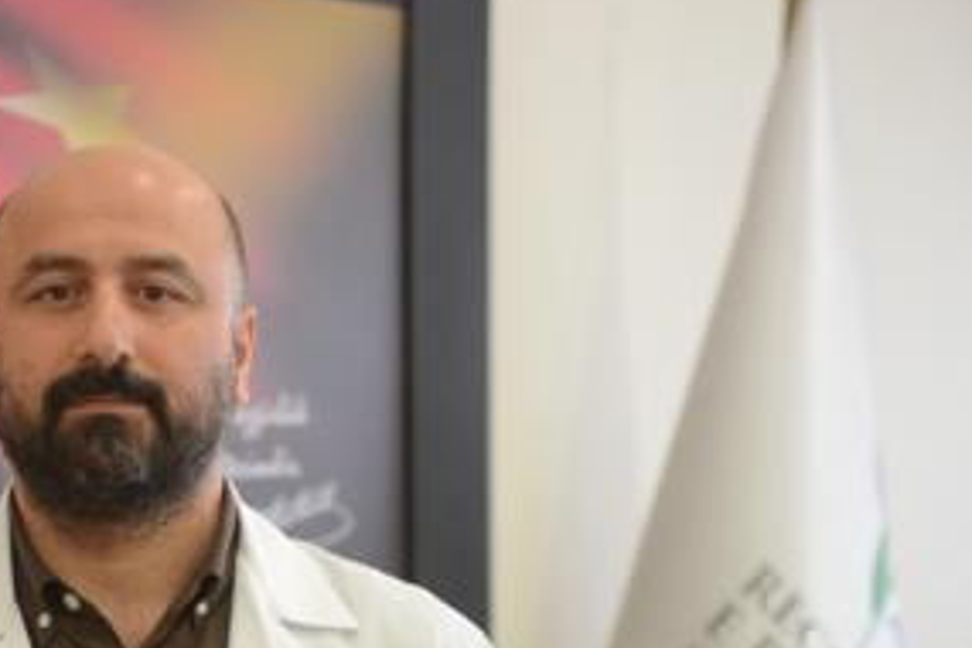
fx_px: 3078
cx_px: 188
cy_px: 573
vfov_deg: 11.9
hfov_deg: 17.8
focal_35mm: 114
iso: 4500
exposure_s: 1/250
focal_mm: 62
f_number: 2.8
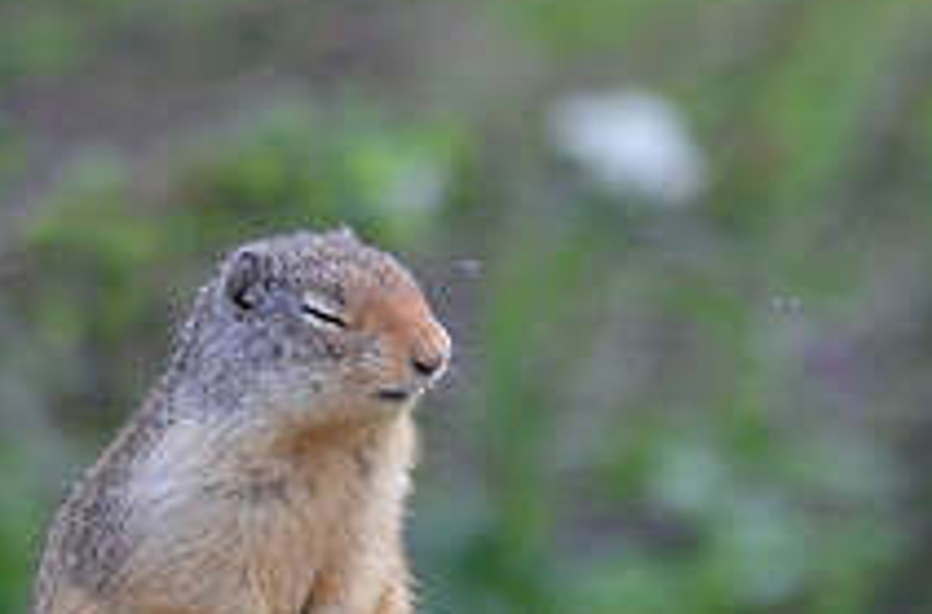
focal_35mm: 702
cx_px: 459
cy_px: 570
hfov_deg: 2.9
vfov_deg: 1.9
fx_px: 18107
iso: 800
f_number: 4.5
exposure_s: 1/1000
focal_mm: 170
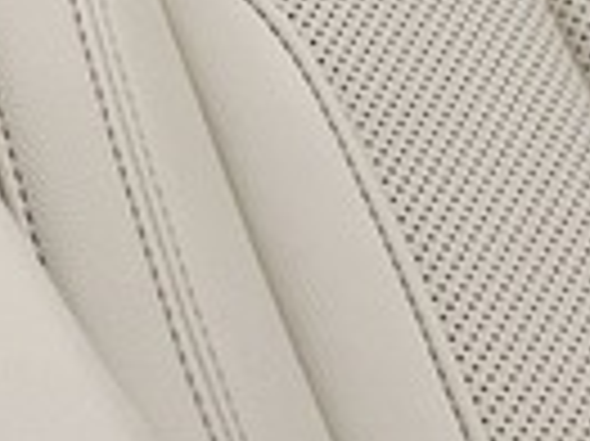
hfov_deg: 7.9
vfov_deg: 7.1
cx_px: -1644
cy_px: -1017
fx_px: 3065
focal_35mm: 180
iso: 100
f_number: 1.7
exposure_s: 1/180
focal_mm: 6.3
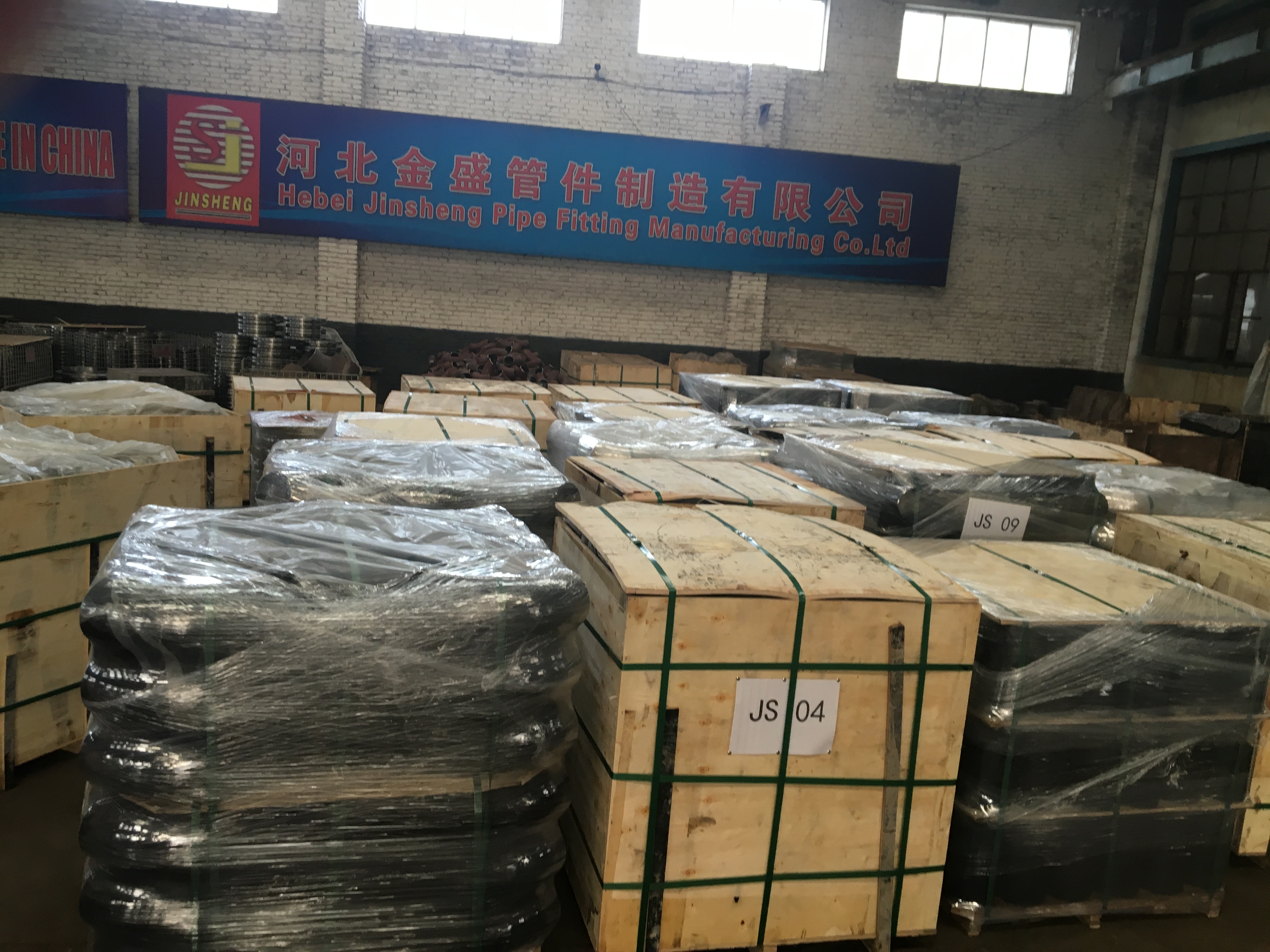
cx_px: 635
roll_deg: -4.5
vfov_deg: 48.2
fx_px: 1064
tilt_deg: -6.4
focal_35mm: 29
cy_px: 476
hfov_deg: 61.7
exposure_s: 1/33
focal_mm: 4.15
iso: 80
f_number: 2.2
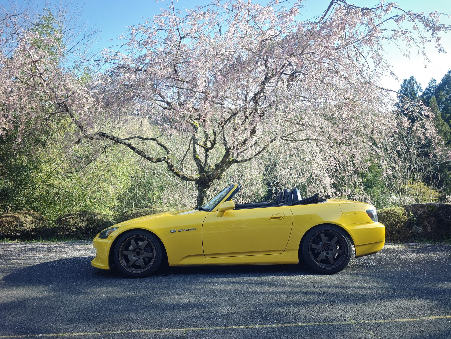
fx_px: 300
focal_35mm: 23
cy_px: 170
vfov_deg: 58.9
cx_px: 226
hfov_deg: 73.9
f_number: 1.6
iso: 50
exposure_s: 1/328
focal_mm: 6.06
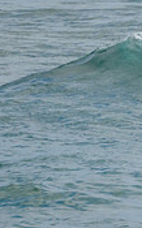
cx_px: 365
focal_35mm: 3078
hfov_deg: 0.4
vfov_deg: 0.7
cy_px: 57
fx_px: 19106
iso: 1400
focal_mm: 800
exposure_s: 1/2000
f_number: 13
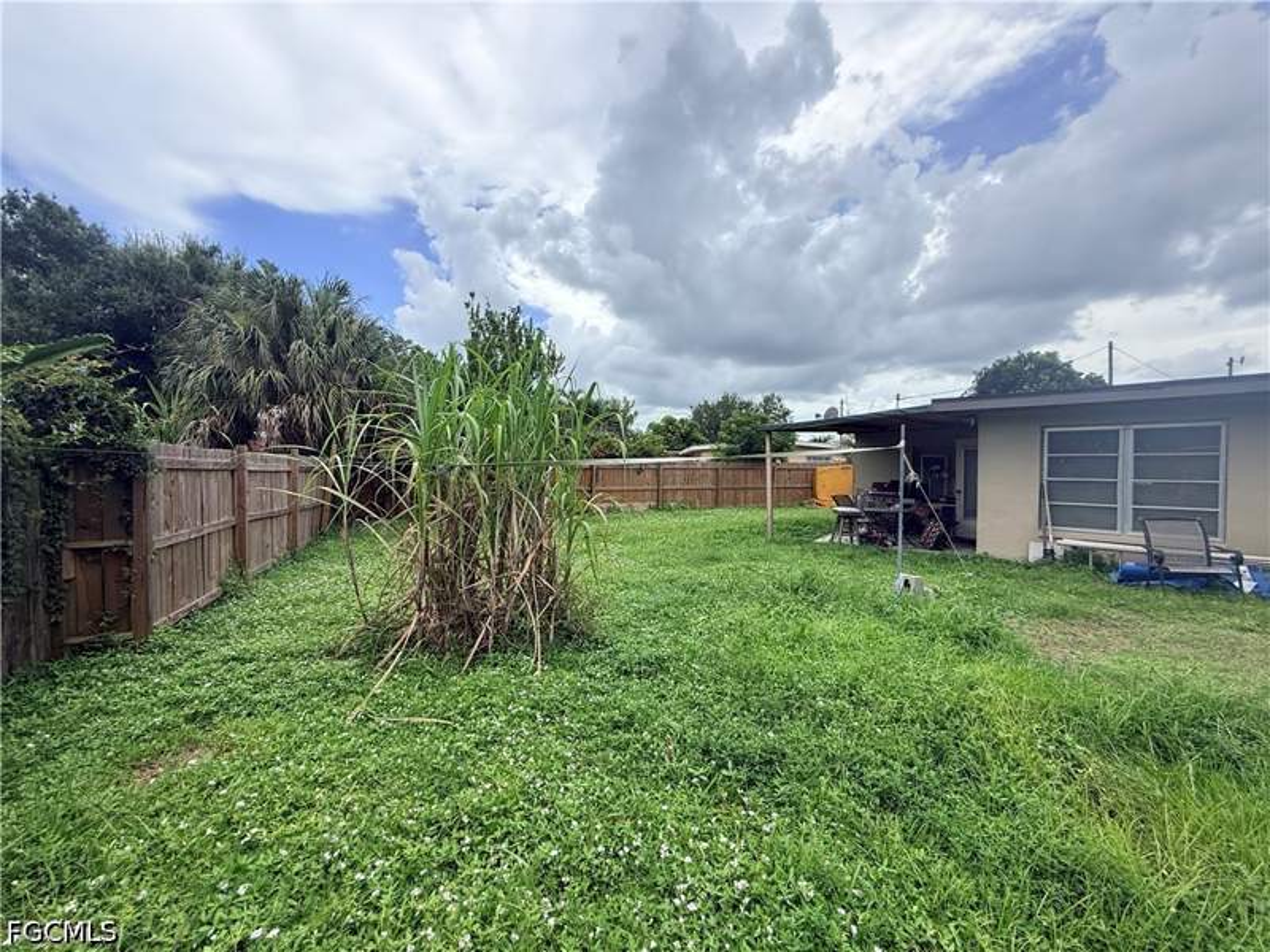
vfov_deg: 85.7
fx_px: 514
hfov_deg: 102.1
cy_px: 476
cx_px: 635
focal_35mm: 14
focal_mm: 2.22
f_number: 2.2
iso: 50
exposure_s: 1/1745
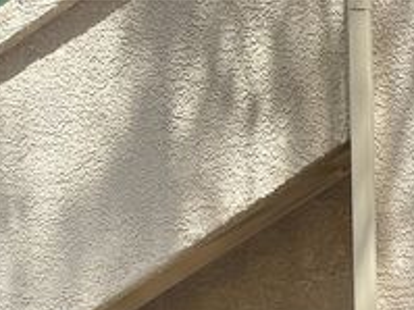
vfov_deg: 18.9
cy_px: 388
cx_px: 512
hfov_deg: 24.0
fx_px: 873
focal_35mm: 73
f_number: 1.8
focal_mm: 3
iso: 25
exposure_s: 1/254
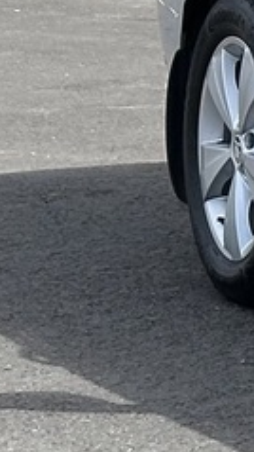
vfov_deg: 6.8
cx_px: 1143
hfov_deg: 3.6
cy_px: -182
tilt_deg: -1.1
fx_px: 3781
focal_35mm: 316
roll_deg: -0.6
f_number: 1.78
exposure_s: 1/2732
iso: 64
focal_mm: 6.86
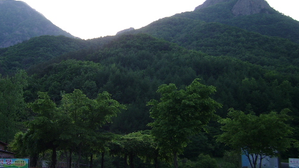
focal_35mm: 52
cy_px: 67
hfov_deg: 39.3
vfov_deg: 23.0
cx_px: 98
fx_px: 412
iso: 50
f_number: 2.8
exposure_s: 1/250
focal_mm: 5.95
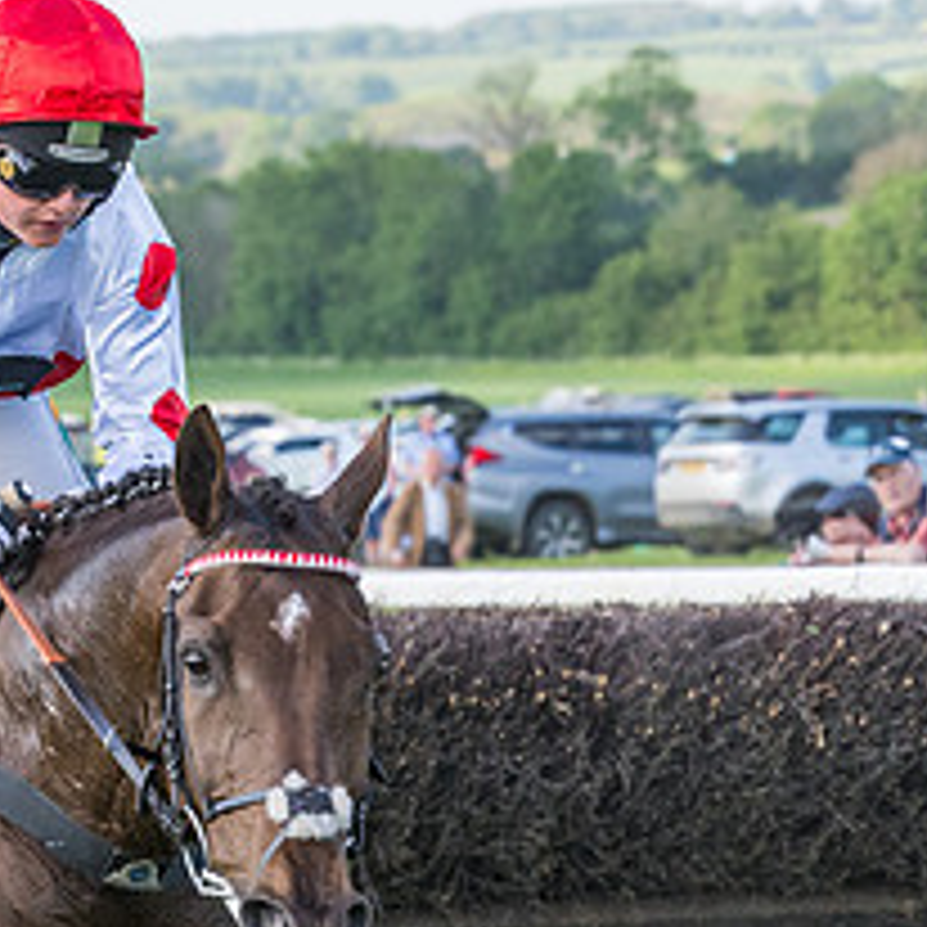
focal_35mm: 278
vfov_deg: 6.3
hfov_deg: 6.3
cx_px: -179
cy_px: 908
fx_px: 8423
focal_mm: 70
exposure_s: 1/2500
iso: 800
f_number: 4
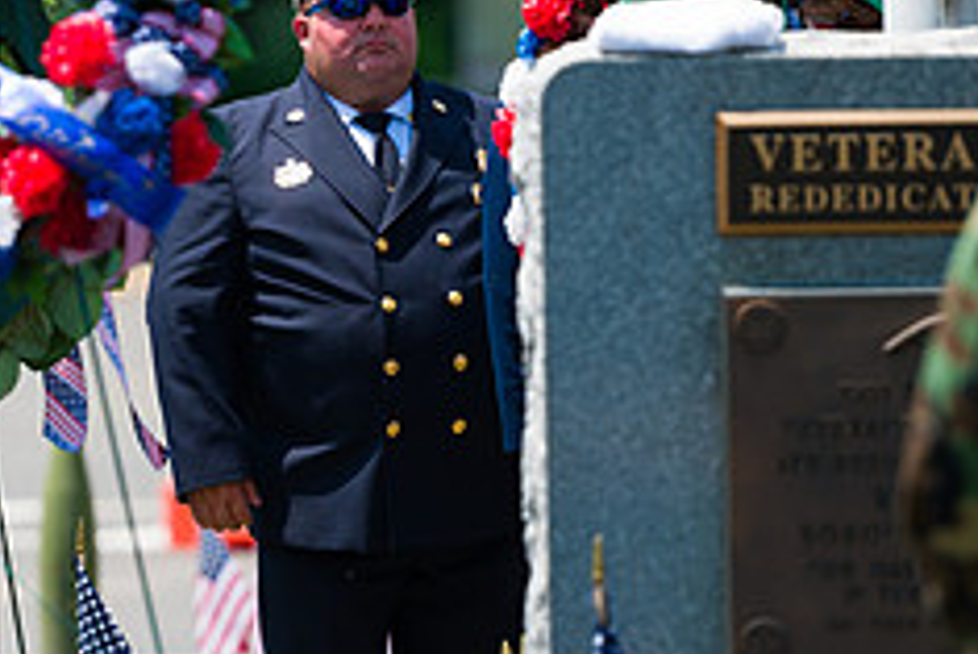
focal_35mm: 493
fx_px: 13401
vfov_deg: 2.8
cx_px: 345
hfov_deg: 4.2
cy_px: 162
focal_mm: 200
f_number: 3.2
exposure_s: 1/2500
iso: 200
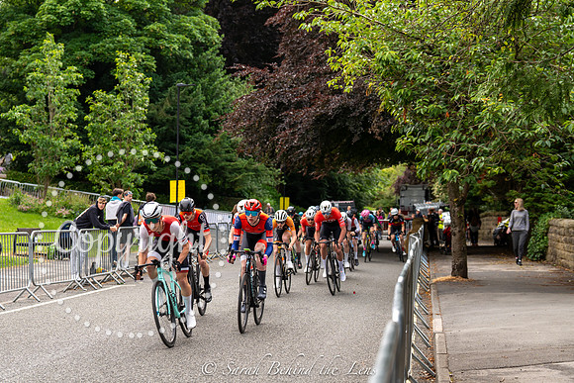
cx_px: 287
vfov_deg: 19.5
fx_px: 1116
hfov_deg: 28.8
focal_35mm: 70
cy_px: 192
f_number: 3.5
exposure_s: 1/640
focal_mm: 70
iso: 320
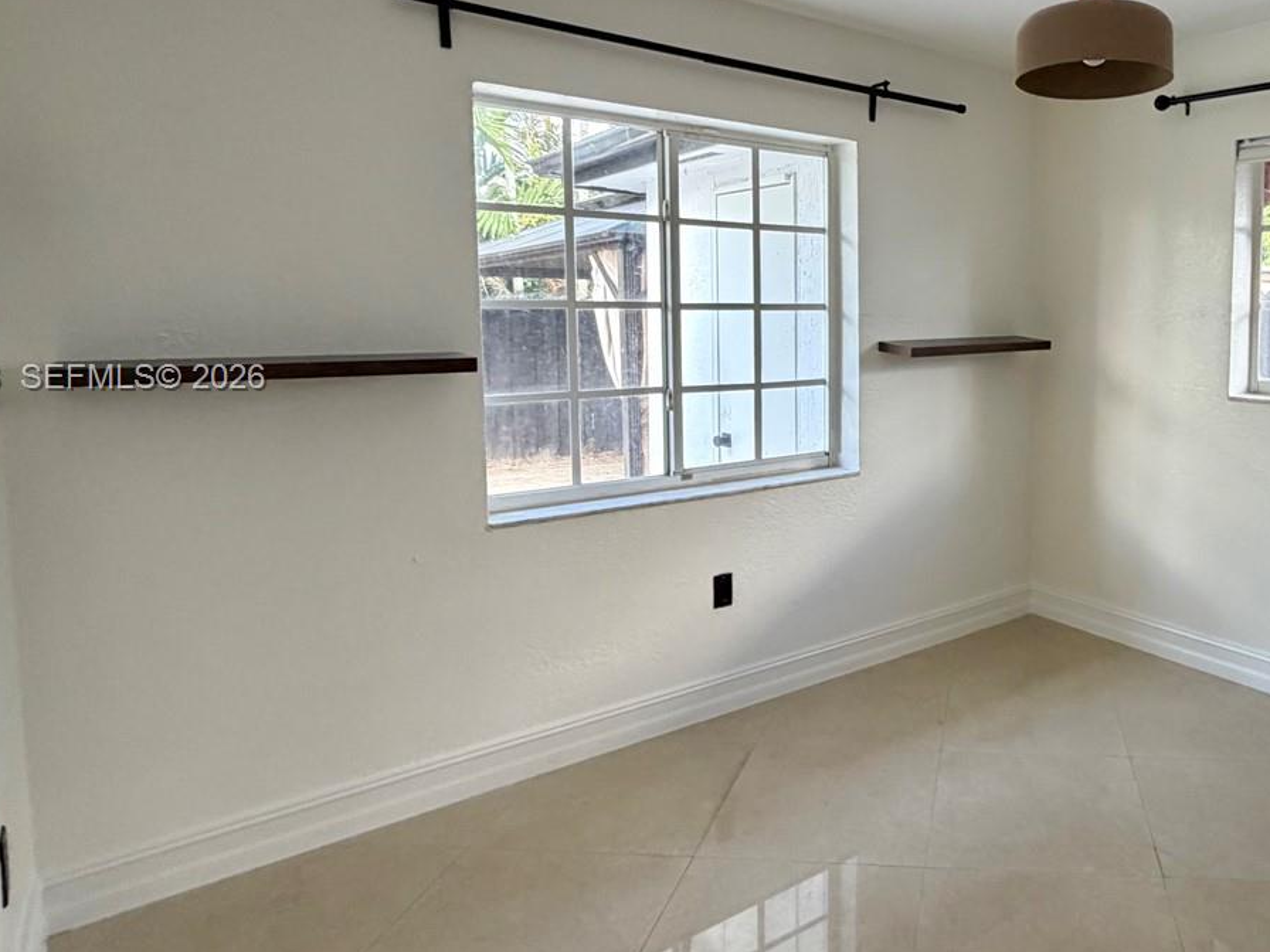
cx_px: 958
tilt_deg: -6.3
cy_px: 380
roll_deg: +0.1
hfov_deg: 65.0
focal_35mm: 25
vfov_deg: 54.5
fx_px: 917
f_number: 2.2
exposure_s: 1/120
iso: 320
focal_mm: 2.22
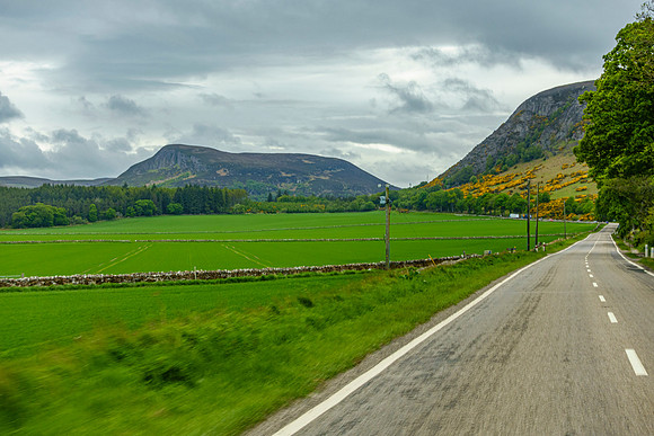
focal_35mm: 70
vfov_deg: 19.5
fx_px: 1272
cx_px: 327
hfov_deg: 28.8
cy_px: 218
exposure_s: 1/80
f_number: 7.1
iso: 125
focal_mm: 25.7
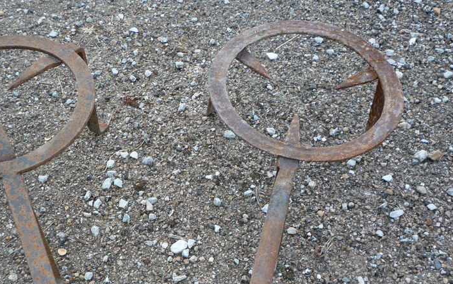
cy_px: 190
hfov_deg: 43.7
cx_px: 149
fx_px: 556
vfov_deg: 28.4
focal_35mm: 45
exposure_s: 1/100
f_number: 3.5
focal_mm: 5.2
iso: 100
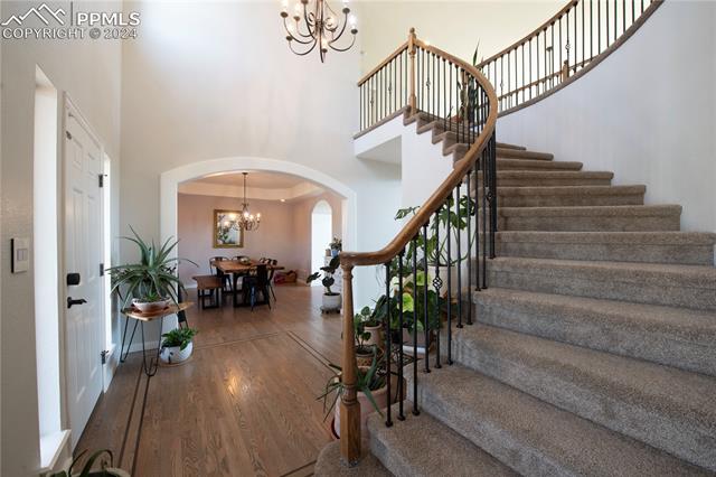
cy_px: 238
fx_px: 278
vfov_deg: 81.1
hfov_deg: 104.3
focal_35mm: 14
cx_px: 358
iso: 200
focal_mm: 14
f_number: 10
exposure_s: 1/5
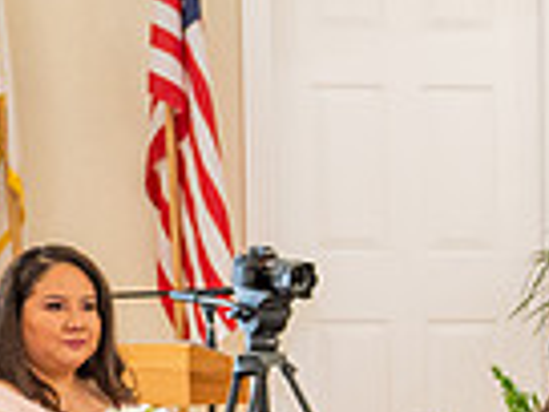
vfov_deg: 6.0
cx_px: 953
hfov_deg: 7.8
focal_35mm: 246
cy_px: 636
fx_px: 3901
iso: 1250
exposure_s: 1/100
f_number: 5
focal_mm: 60
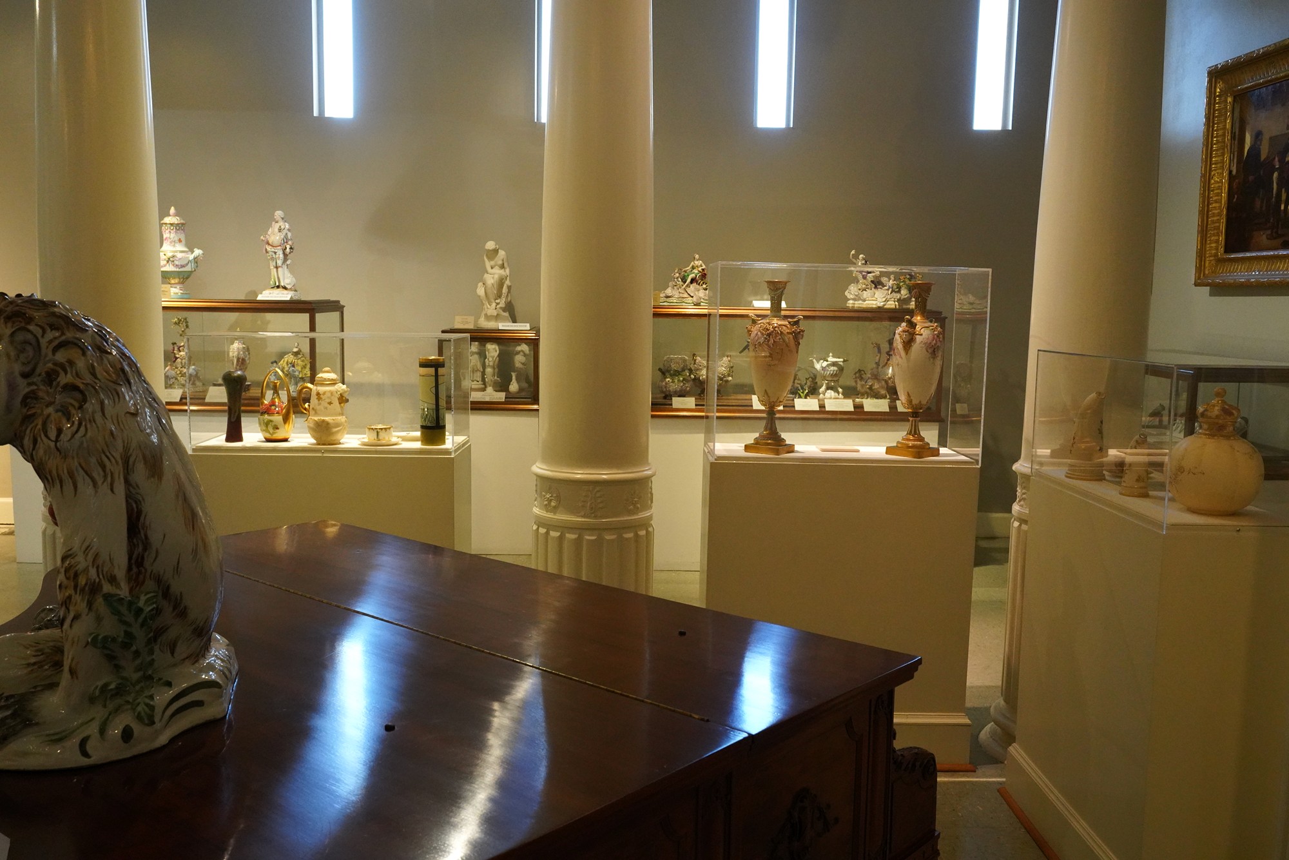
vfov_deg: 41.1
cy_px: 430
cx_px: 644
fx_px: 1146
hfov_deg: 58.7
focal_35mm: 32
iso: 6400
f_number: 10
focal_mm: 32
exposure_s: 1/80
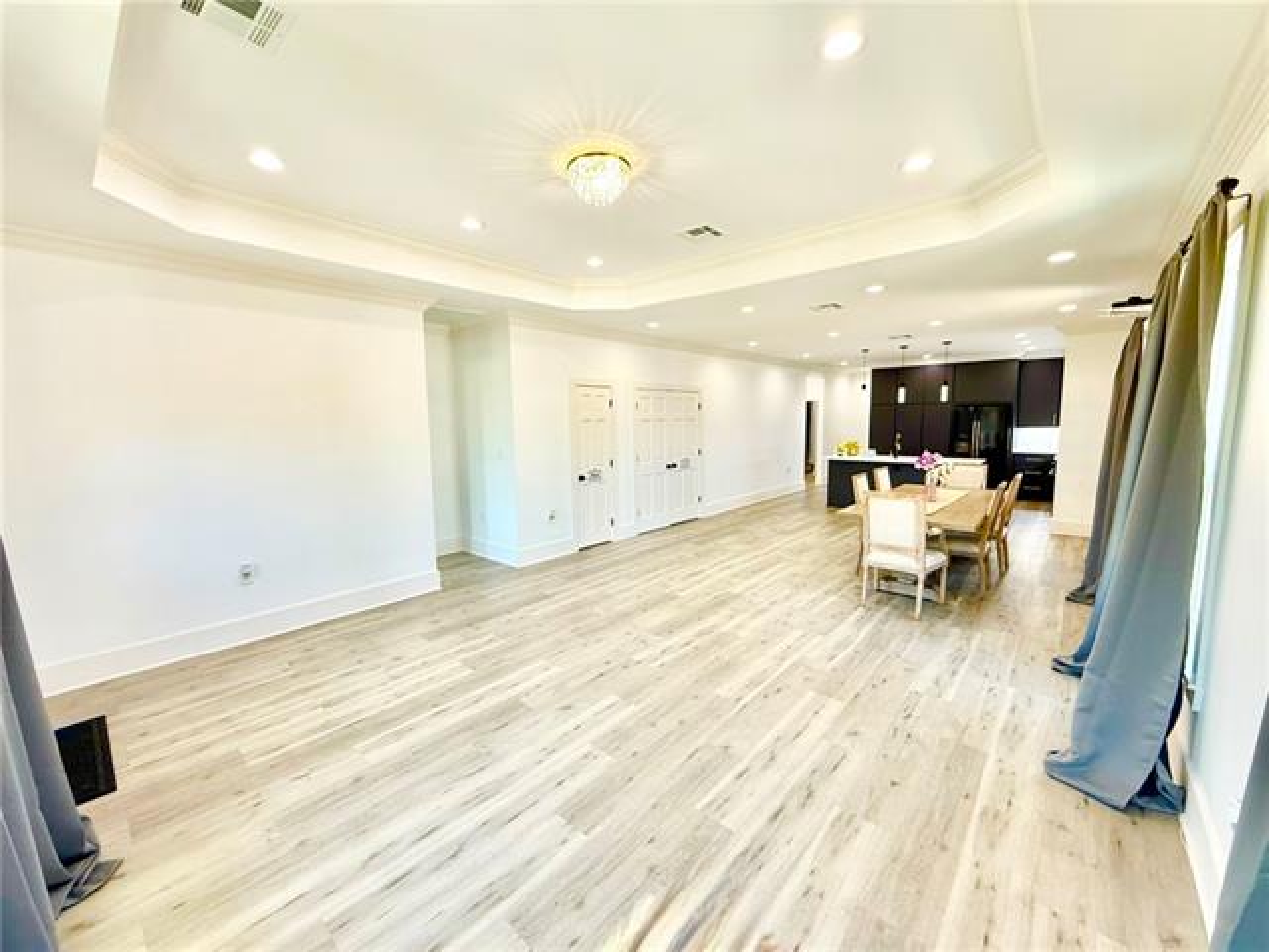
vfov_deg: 85.7
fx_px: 513
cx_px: 634
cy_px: 476
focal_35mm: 14
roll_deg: +0.4
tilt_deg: -5.6
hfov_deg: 102.1
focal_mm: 2.22
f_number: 2.2
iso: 125
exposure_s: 1/120
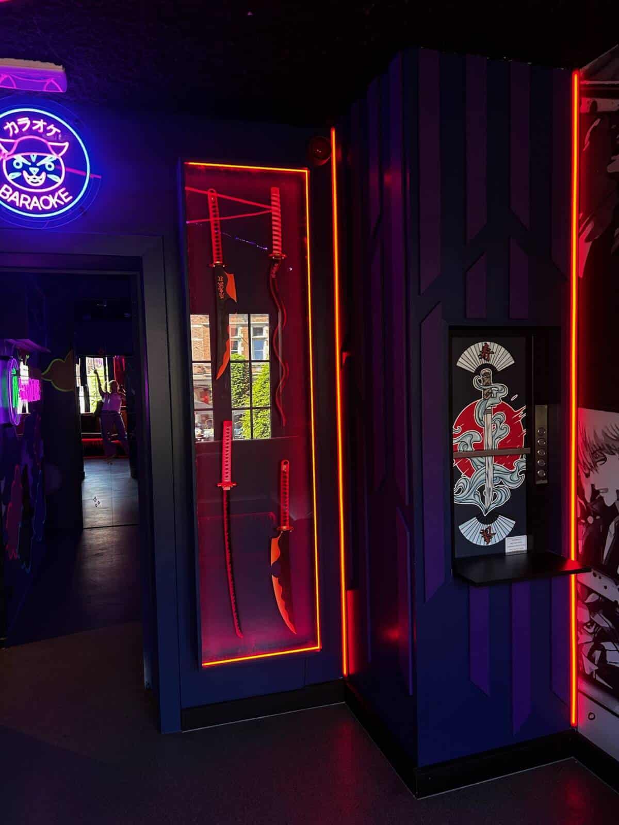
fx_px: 620
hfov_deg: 53.1
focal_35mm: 26
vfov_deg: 67.3
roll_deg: +1.5
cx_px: 310
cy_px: 412
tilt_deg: -4.4
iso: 125
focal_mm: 5.7
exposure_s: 1/66
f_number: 1.5
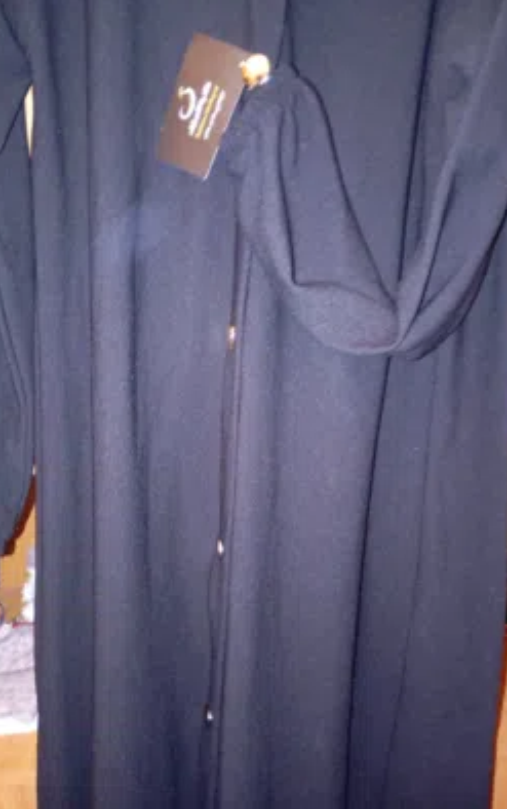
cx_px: 255
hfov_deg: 41.9
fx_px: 662
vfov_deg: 62.9
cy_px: 404
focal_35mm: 30
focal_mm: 4.27
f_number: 1.8
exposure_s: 1/10
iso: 1925
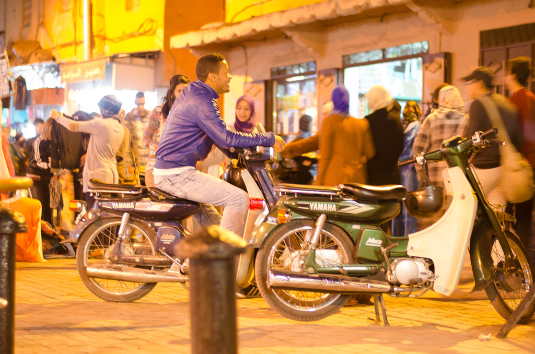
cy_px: 177
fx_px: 1112
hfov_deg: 27.0
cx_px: 268
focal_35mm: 75
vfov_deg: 18.1
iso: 400
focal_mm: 50
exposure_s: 1/10
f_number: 1.8
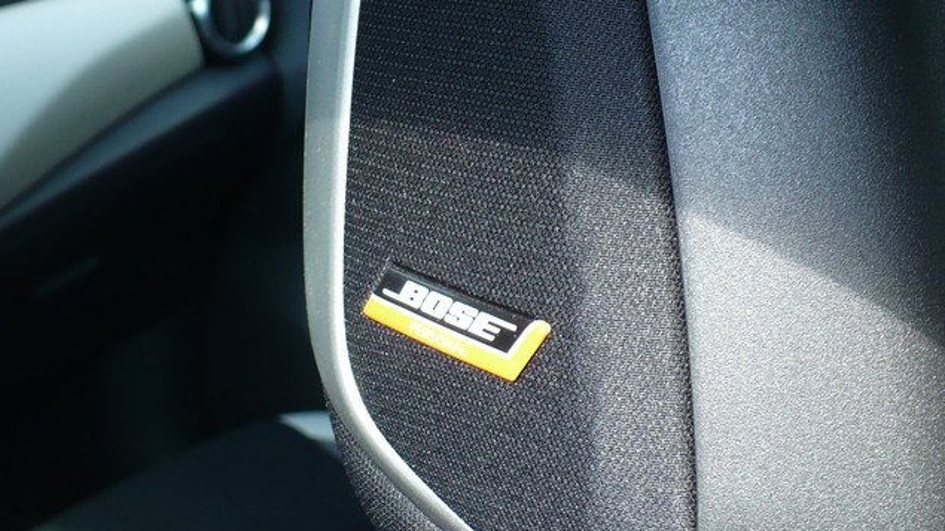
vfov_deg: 15.5
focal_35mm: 78
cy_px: 302
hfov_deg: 27.2
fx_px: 1954
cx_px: 472
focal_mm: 7.9
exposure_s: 1/100
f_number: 3
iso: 100
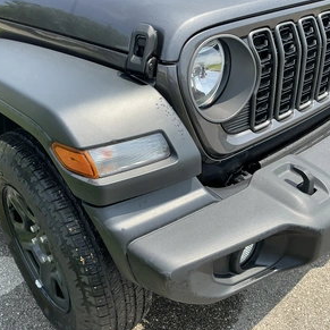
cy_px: 169
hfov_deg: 48.4
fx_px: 367
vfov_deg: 48.4
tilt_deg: -30.5
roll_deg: +0.6
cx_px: 158
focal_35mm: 34
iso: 25
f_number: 1.8
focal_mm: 3
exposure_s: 1/719
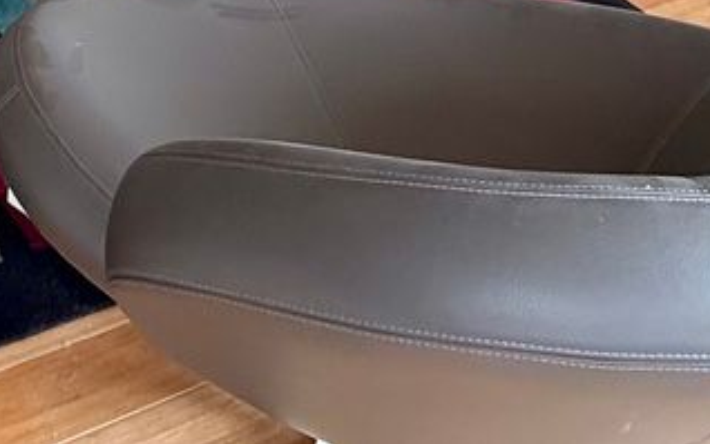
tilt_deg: -11.5
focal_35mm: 56
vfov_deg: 15.5
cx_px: -31
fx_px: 1084
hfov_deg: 32.7
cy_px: -556
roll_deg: -4.2
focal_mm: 2.22
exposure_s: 1/60
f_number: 2.2
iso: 200
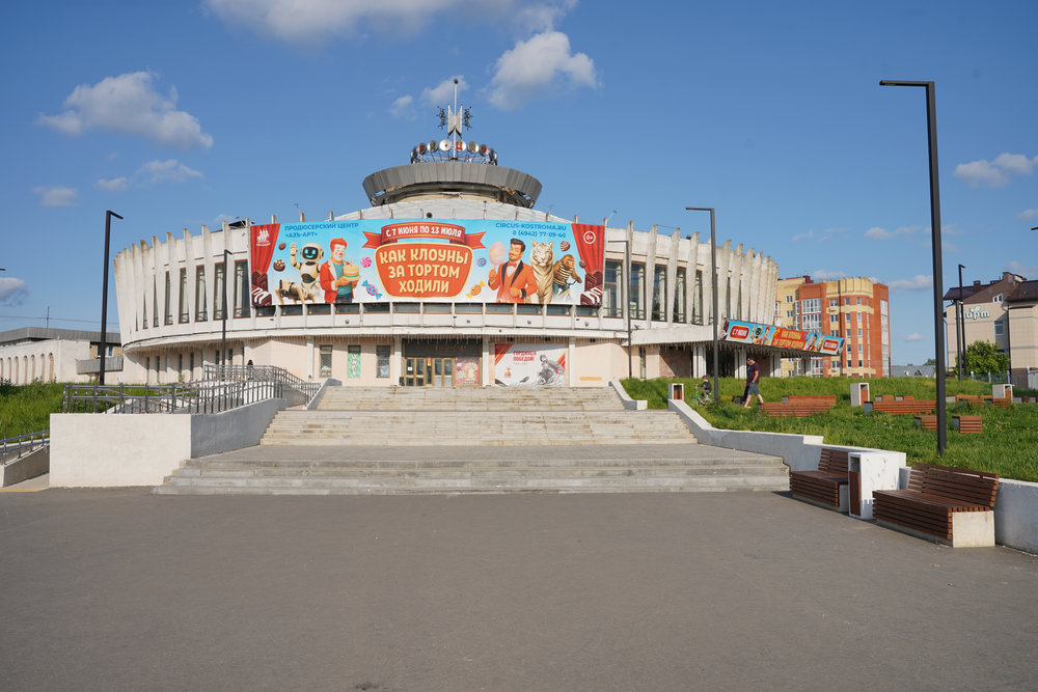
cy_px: 346
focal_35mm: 28
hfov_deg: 65.5
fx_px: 807
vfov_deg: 46.4
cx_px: 519
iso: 100
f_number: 9
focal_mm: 28
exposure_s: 1/400
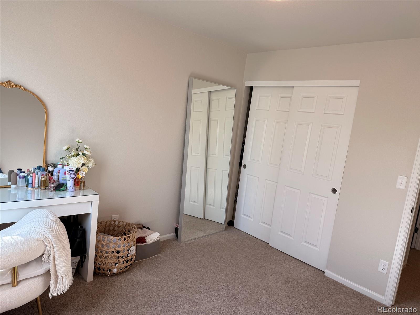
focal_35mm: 24
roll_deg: -7.3
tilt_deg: -6.9
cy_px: 158
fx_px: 291
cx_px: 210
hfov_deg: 71.6
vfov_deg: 56.8
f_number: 1.78
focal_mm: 6.76
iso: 64
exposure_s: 1/174
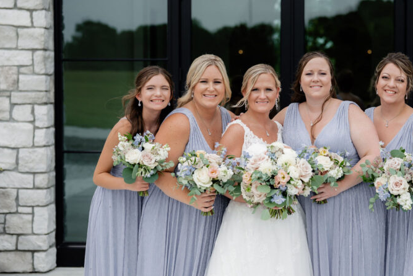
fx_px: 906
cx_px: 280
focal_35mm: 79
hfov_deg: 25.5
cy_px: 119
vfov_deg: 17.3
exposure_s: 1/2000
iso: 100
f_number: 2.2
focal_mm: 50
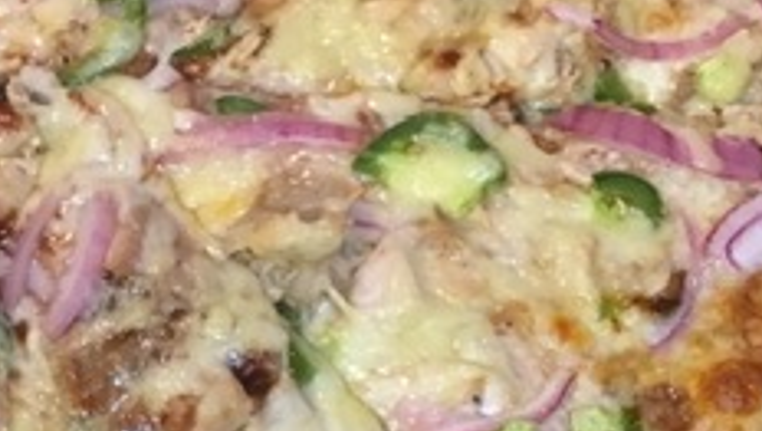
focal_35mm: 93
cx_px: 69
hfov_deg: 22.3
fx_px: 1881
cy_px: 260
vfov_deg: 13.0
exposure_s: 1/30
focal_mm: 3.3
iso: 200
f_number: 2.4
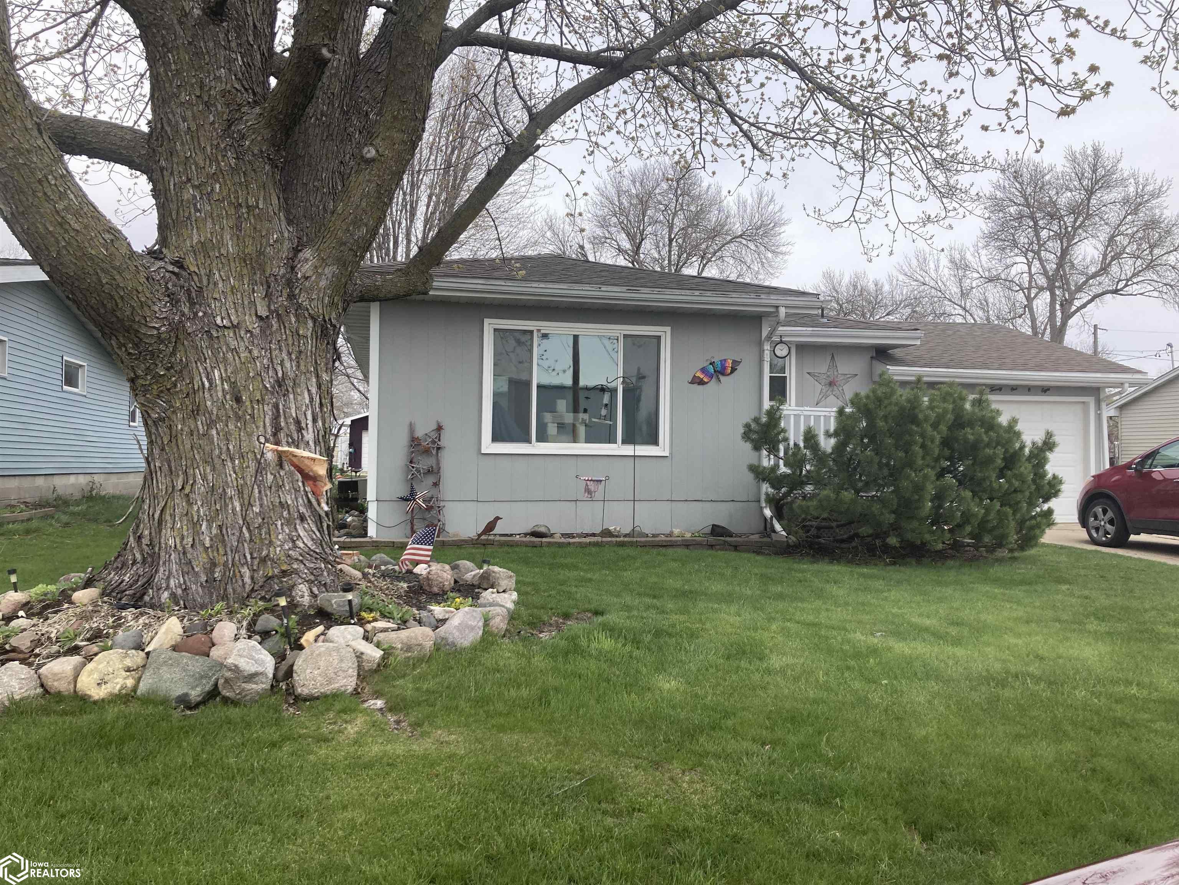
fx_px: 954
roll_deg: -0.2
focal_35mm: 28
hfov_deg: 63.4
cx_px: 590
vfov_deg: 49.7
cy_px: 442
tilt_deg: +3.2
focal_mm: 3.99
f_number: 1.8
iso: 20
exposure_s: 1/1021
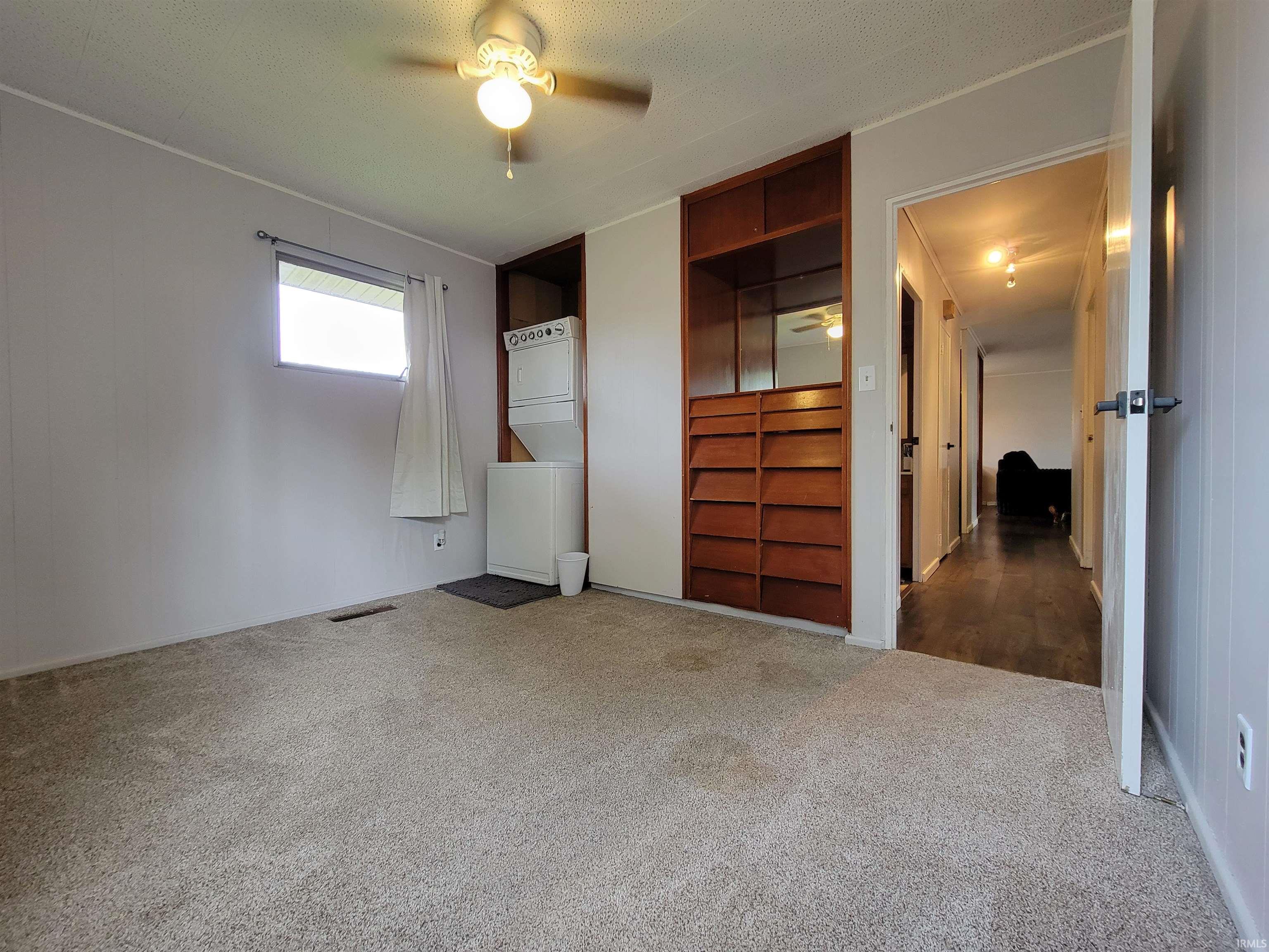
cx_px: 634
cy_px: 476
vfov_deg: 89.9
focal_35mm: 13
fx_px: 477
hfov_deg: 106.2
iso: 200
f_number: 2.2
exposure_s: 1/60
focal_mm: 2.2
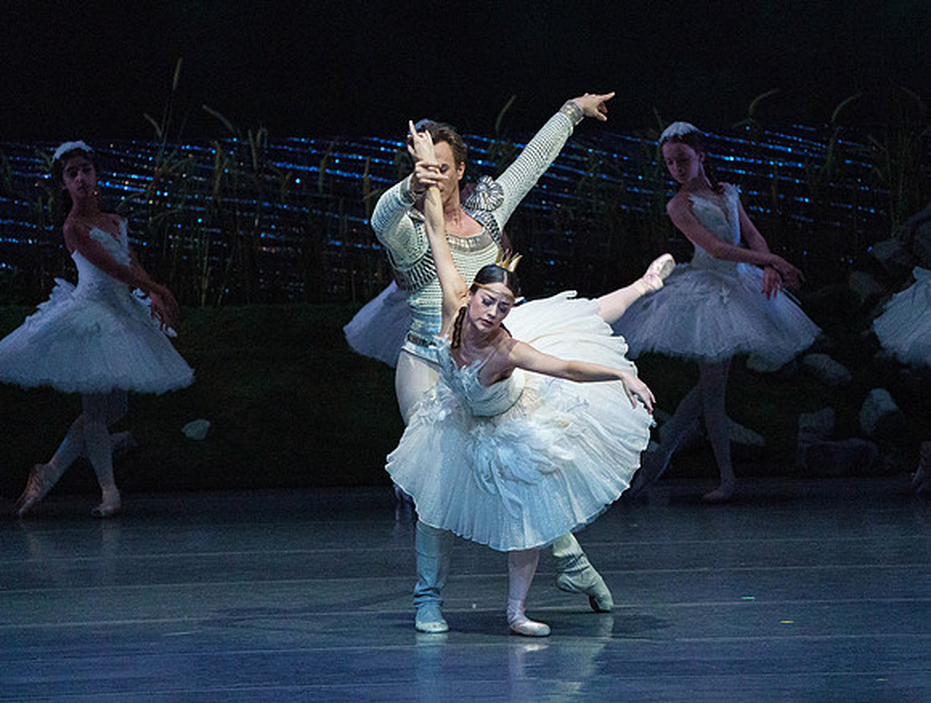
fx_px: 11454
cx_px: 482
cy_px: 340
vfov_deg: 3.5
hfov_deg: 4.7
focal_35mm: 425
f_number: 5.6
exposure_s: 1/320
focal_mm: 358
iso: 8000
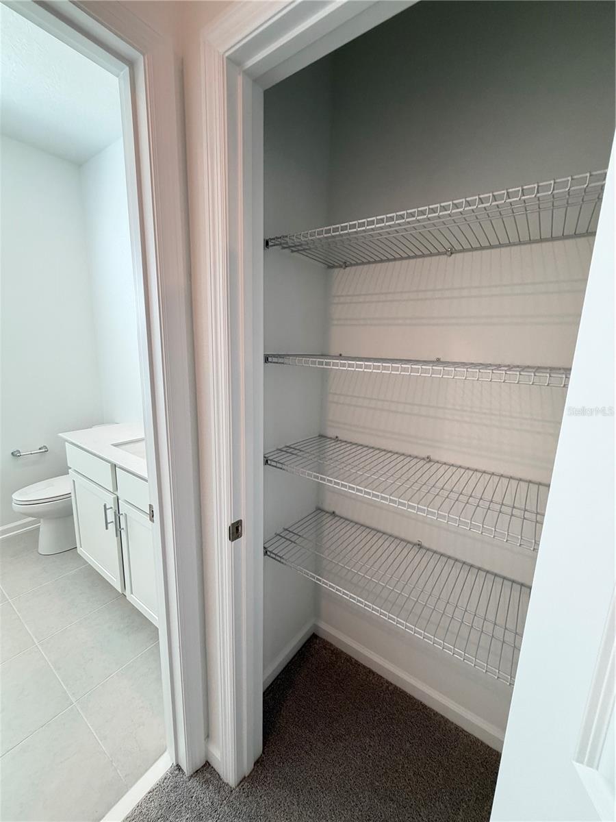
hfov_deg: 85.7
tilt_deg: -10.5
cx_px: 308
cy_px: 411
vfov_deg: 102.1
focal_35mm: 14
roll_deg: -1.2
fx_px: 332
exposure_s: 1/120
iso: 250
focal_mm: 2.22
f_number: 2.2
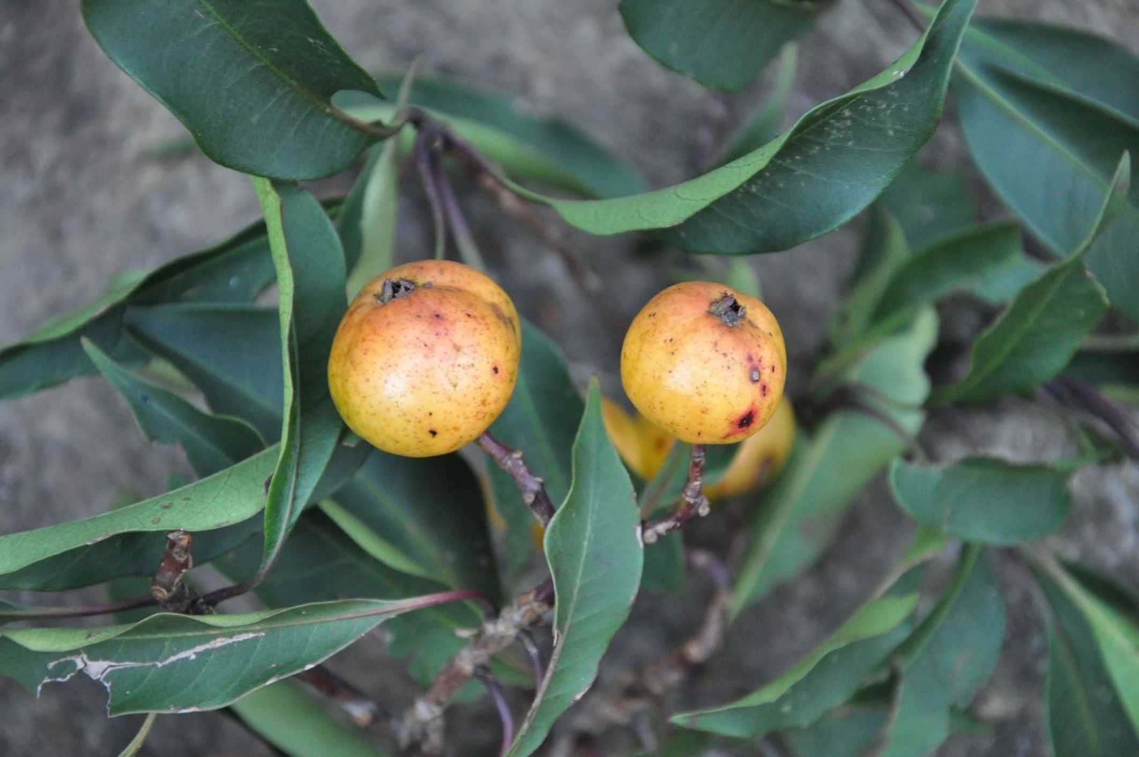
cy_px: 378
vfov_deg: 10.1
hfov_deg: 15.2
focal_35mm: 135
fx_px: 4266
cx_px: 570
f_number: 5.6
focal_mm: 90
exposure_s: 1/30
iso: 1600
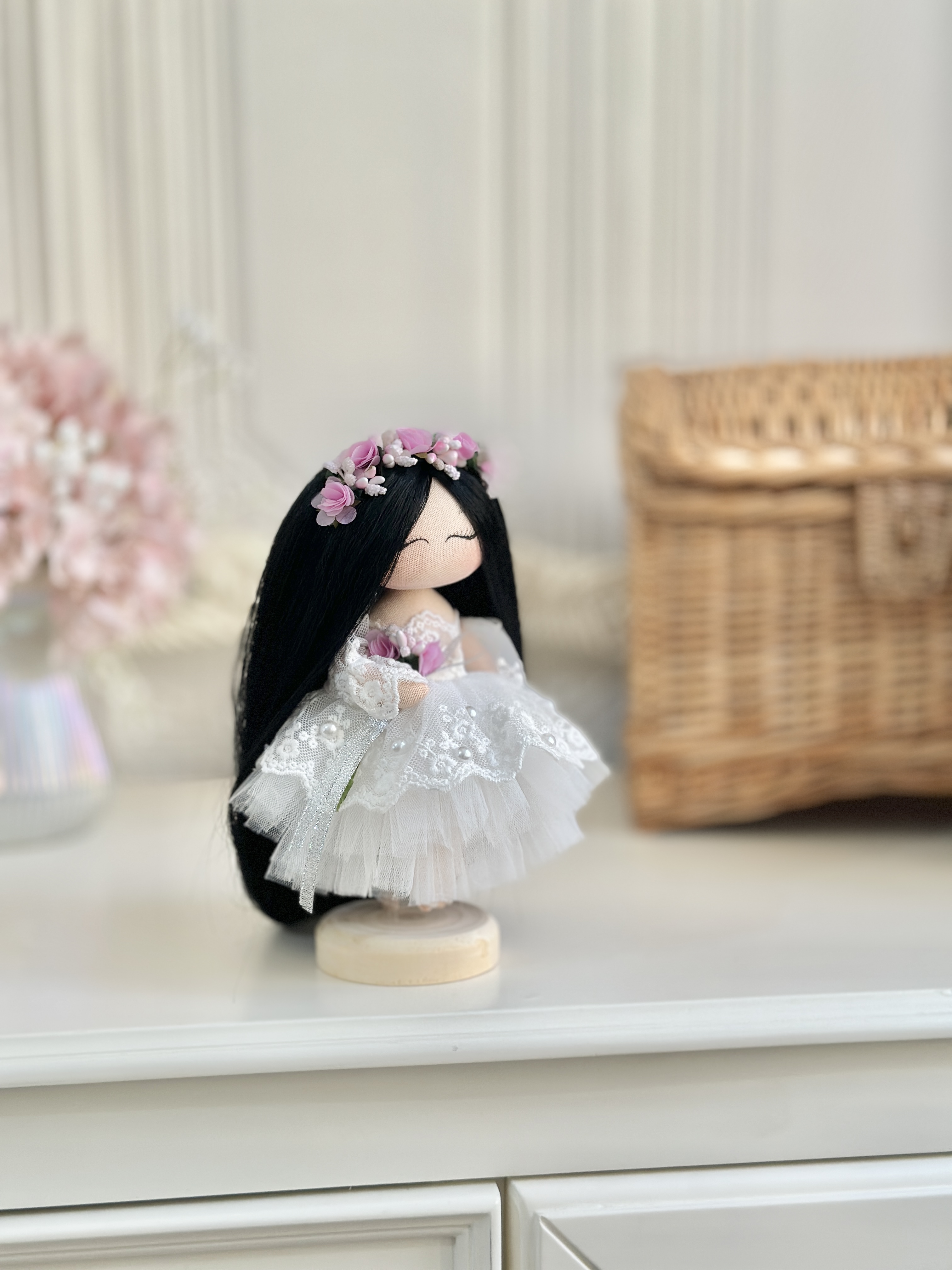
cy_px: 635
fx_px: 1760
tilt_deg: -7.4
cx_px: 476
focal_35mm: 48
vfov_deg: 39.7
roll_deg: -0.7
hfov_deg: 30.3
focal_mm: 6.86
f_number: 1.78
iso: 125
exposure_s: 1/113
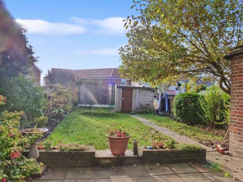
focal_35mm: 24
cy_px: 91
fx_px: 168
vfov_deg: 56.8
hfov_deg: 71.6
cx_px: 122
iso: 250
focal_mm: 4.3
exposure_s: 1/160
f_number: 4
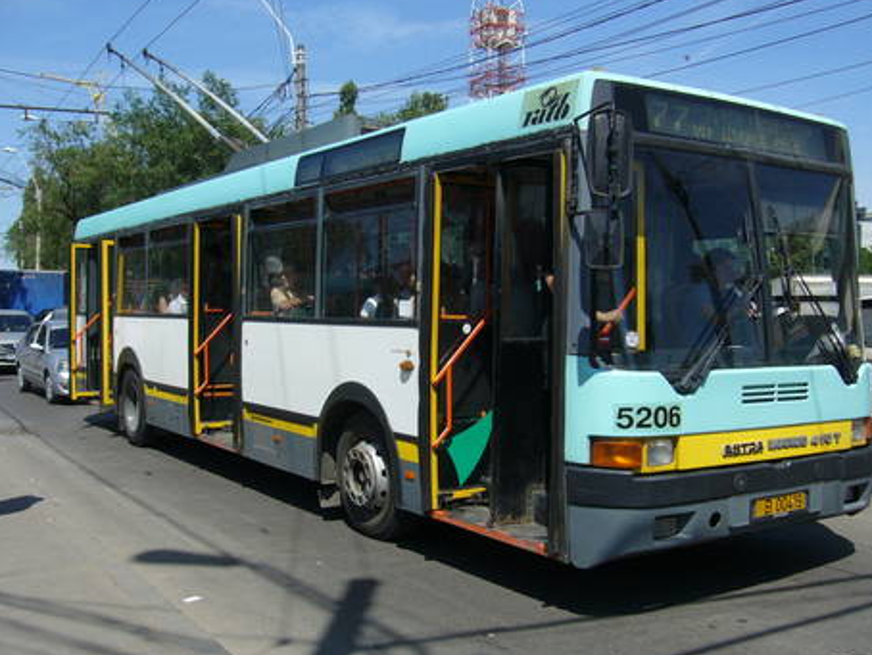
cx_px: 455
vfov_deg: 38.7
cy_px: 317
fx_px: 933
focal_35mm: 37
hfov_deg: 50.1
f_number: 5.6
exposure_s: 1/500
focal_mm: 5.8
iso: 100
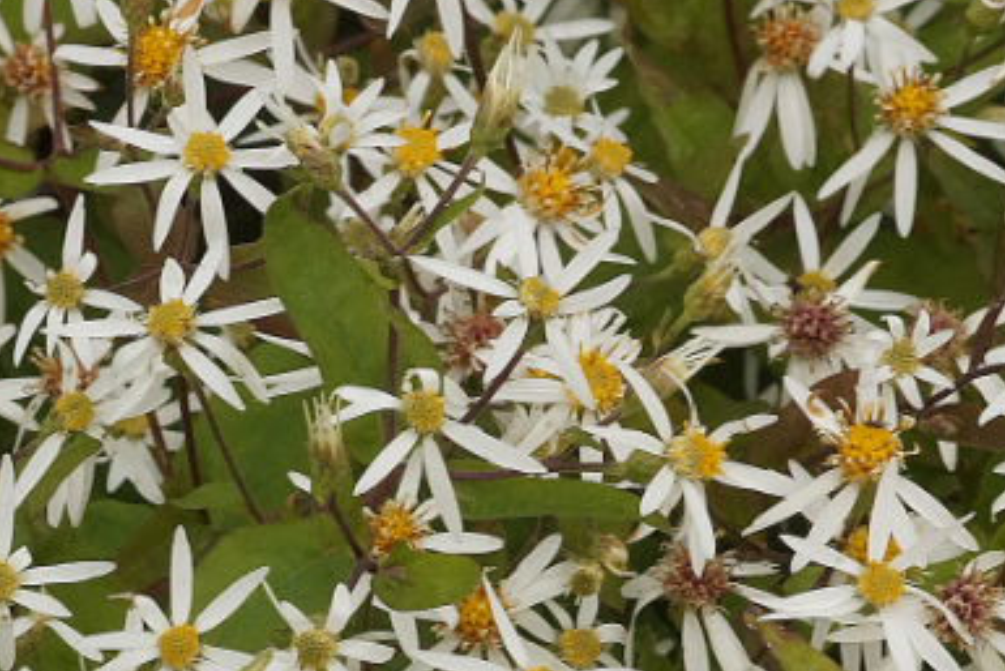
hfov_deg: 4.4
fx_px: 13041
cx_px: 412
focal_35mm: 467
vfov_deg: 2.9
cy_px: 796
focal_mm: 100
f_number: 13
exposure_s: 1/160
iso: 640
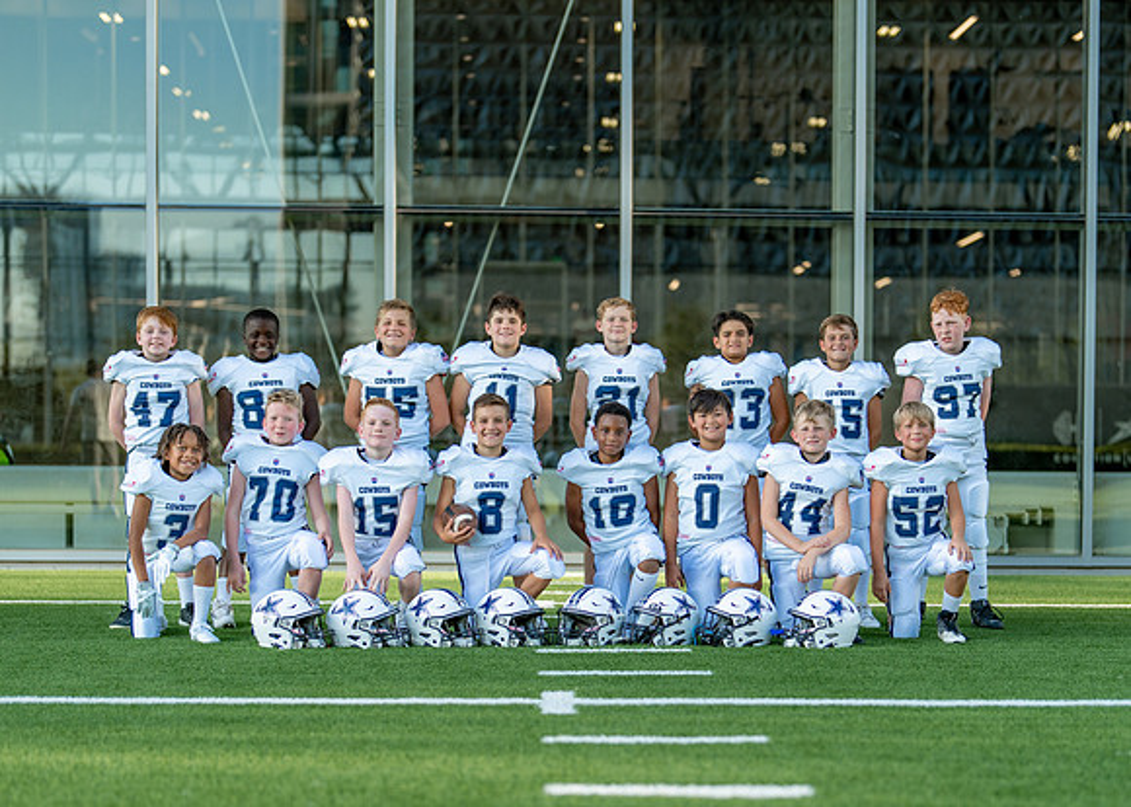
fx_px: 2267
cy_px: 536
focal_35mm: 71
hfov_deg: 28.0
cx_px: 629
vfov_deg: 20.1
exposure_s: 1/1600
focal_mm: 50
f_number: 1.2
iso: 100
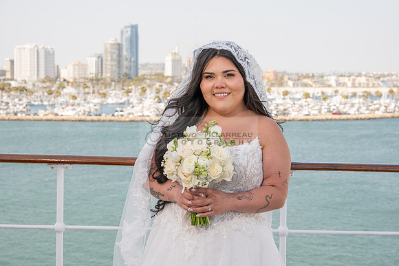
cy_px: 133
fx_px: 776
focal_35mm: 70
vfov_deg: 19.5
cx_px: 200
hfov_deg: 28.8
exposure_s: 1/200
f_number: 9
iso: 200
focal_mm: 70
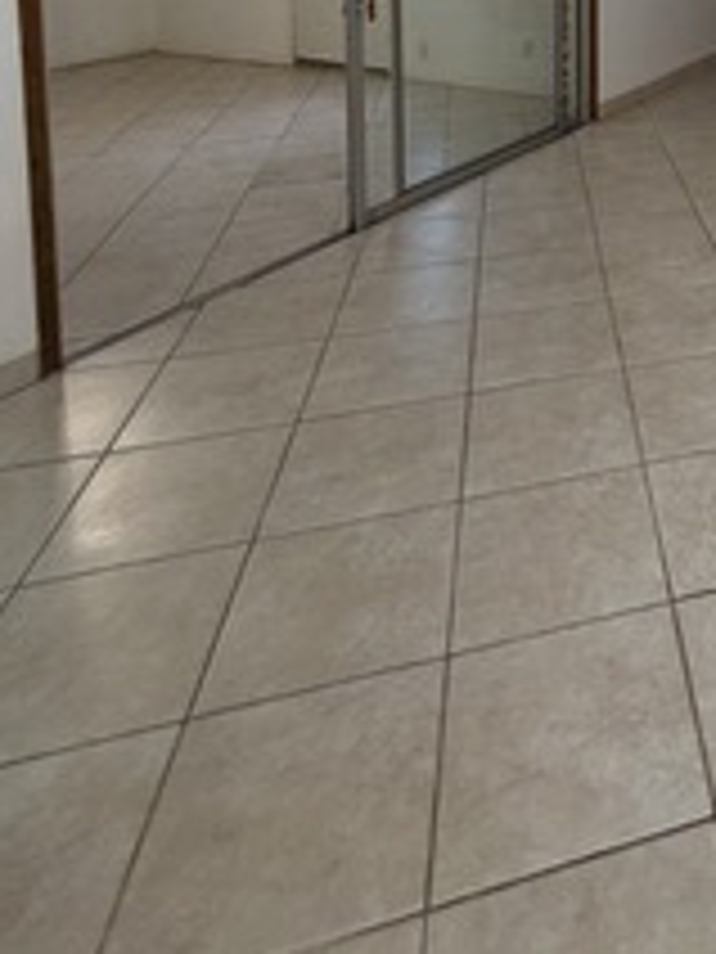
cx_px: 804
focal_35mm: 33
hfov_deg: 35.9
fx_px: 910
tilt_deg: -4.5
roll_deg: -1.8
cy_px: -68
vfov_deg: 44.1
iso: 200
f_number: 2.2
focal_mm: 2.22
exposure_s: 1/60
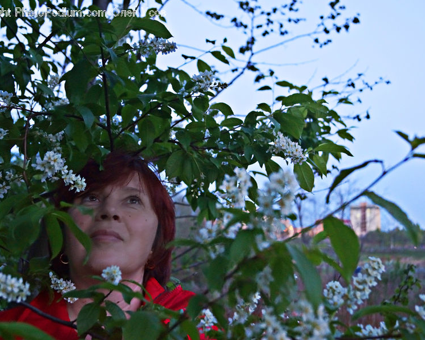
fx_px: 641
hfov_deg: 36.7
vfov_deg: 29.7
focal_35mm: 51
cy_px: 170
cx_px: 219
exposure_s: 1/60
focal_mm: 30
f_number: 4.5
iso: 2000
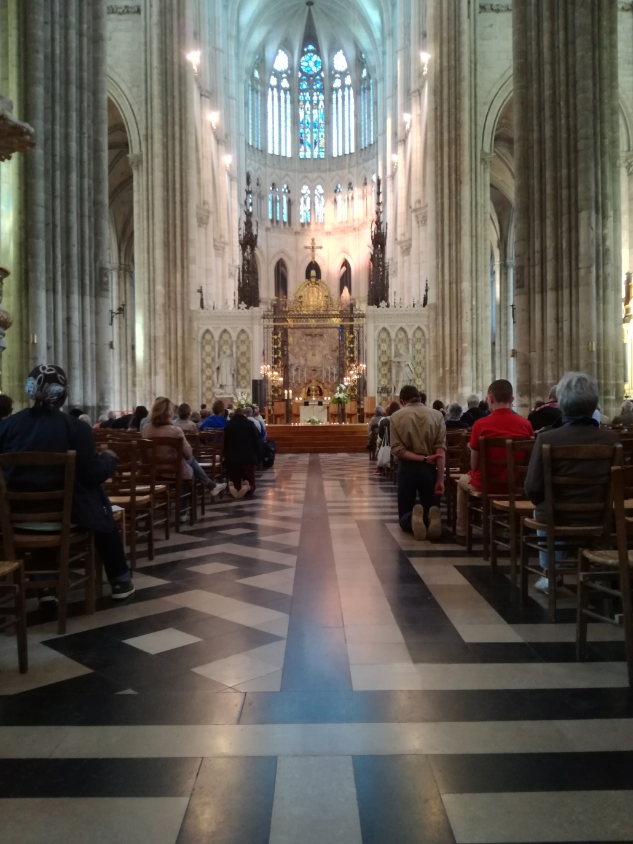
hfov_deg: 51.4
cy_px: 422
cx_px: 316
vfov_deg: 65.3
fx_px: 658
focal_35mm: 27
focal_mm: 3.79
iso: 320
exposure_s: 1/25
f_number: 2
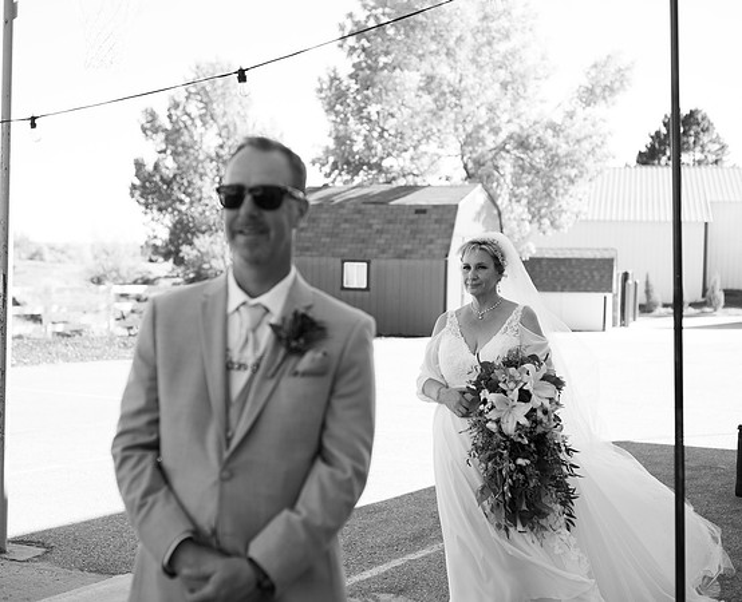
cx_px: 371
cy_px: 301
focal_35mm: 57
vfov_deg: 27.0
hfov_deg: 33.0
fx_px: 1254
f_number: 2.8
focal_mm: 50
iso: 400
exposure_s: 1/1250
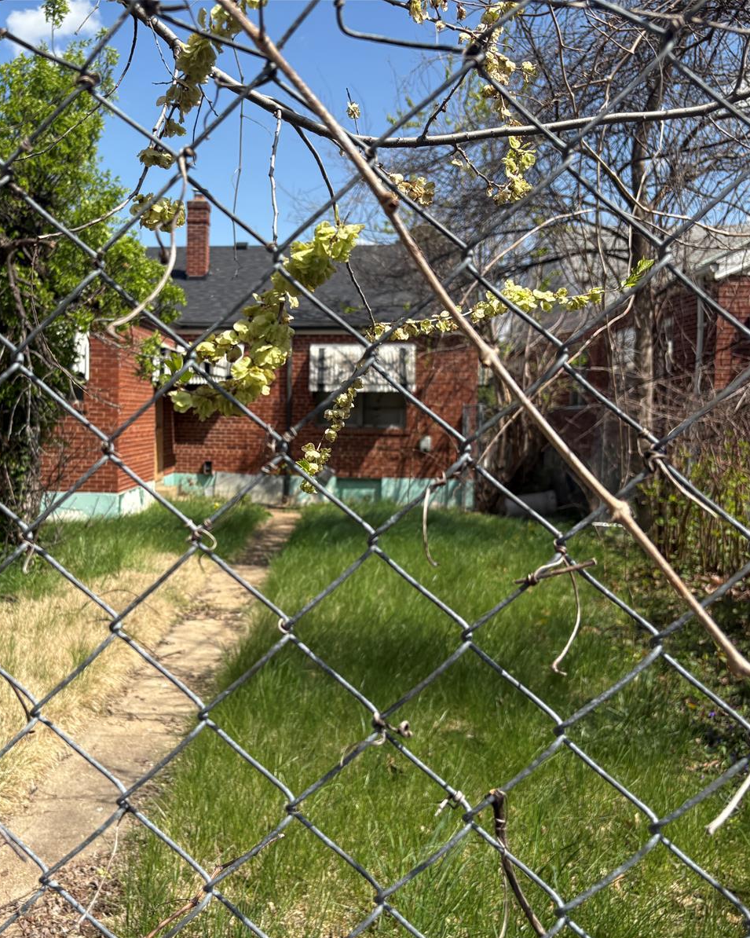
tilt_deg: -3.3
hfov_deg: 42.5
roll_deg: -0.6
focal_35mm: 34
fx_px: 943
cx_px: 227
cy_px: 471
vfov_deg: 52.8
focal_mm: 5.96
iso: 50
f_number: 1.6
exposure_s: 1/2985
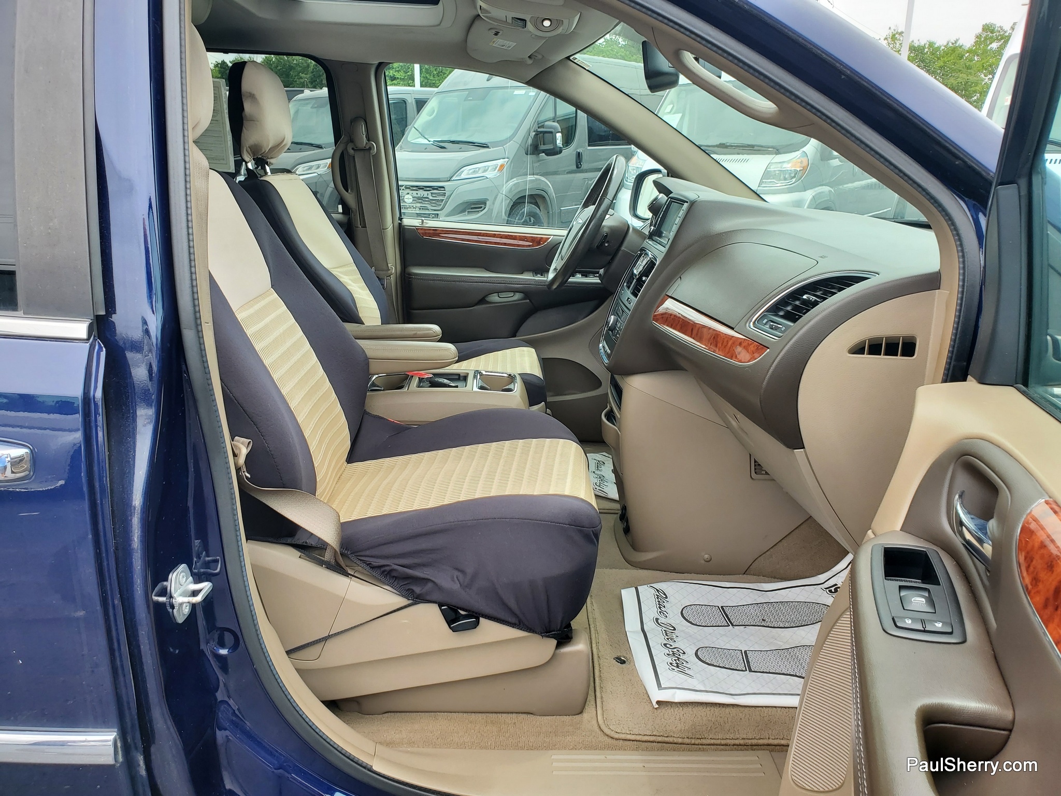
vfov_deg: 53.1
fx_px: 797
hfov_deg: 67.3
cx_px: 530
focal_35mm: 26
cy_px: 398
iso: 50
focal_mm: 4.3
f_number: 2.4
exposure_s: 1/258
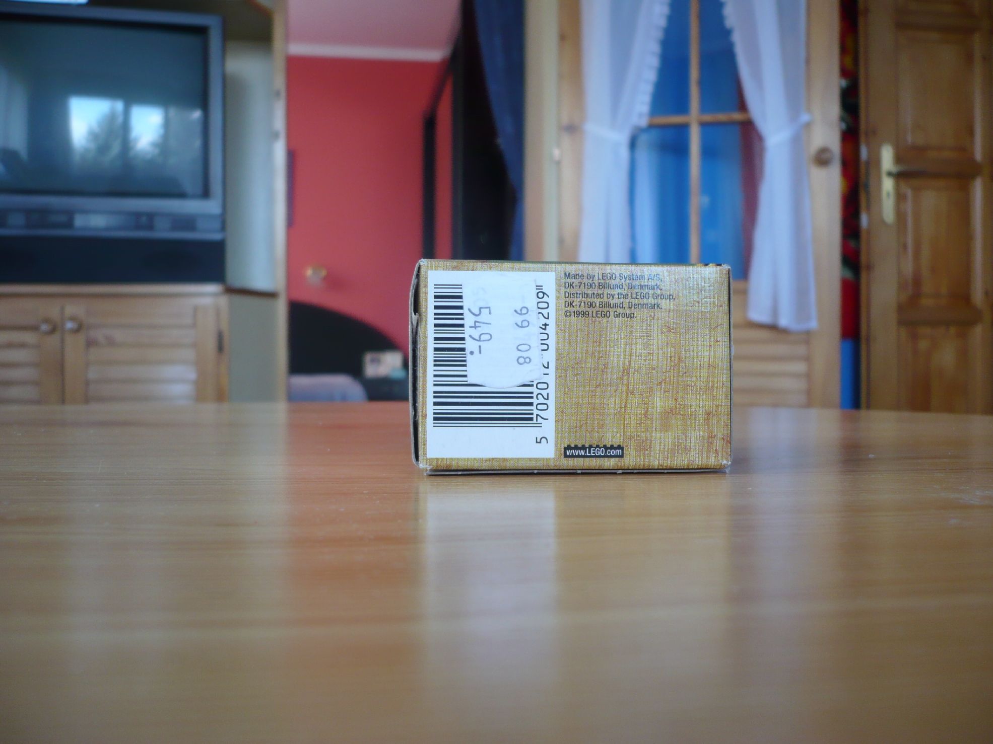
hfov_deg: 52.6
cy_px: 372
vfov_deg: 40.7
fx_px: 1004
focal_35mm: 35
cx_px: 496
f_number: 2.8
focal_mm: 5.8
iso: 100
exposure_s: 1/30
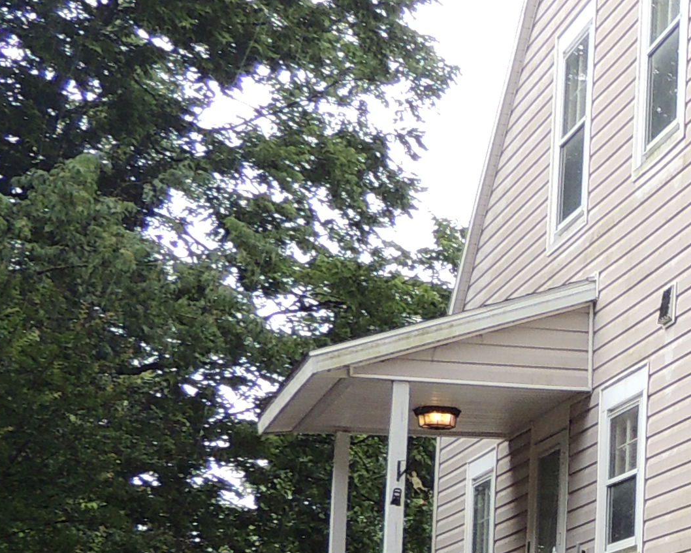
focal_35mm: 102
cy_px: 623
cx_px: 1088
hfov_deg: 16.8
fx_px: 2087
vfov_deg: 14.7
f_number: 3
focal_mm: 4.3
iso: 100
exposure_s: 1/60
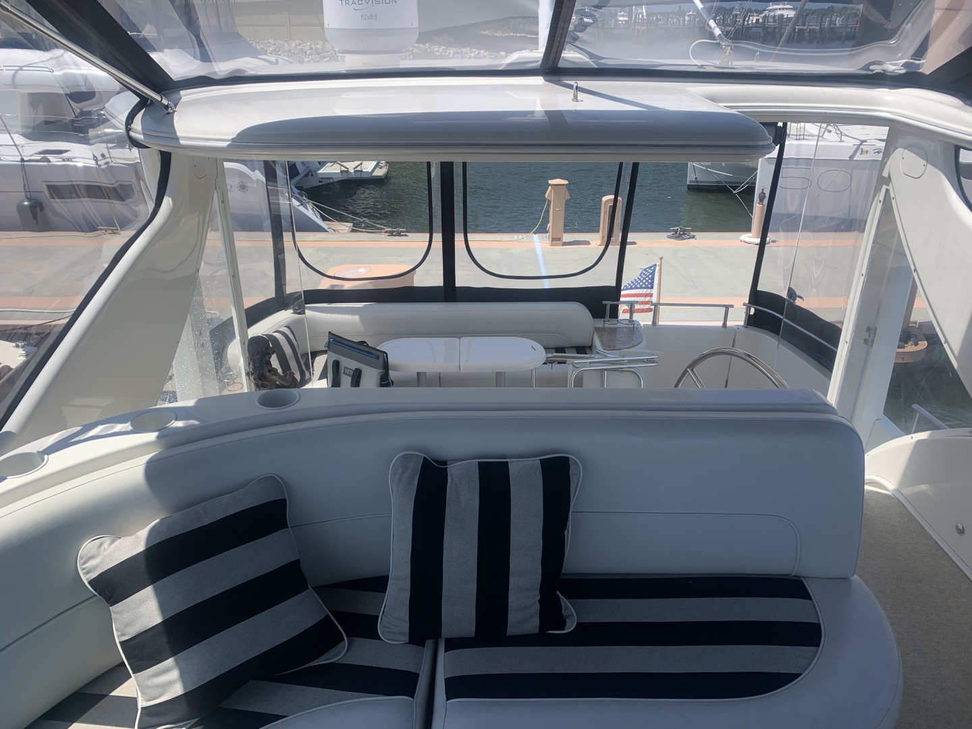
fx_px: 730
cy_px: 364
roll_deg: +0.6
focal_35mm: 26
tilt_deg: -22.7
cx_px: 486
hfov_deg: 67.3
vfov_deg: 53.1
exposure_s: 1/2421
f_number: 1.8
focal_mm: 4.25
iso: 25
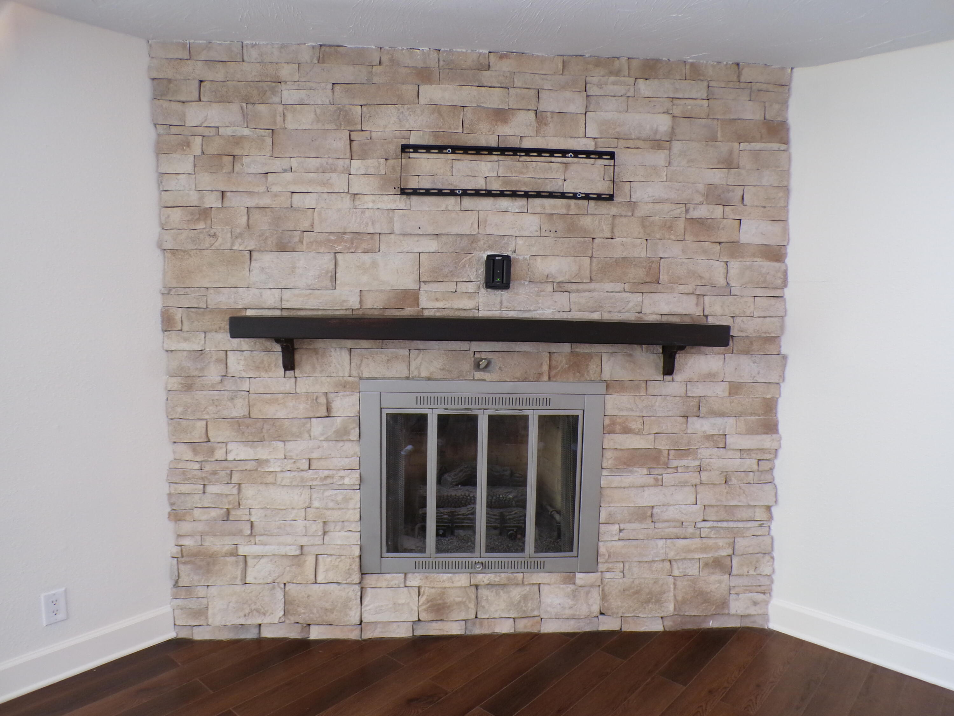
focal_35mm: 24
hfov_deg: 71.6
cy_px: 358
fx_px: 661
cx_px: 477
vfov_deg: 56.8
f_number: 3
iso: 200
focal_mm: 4.3
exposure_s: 1/18
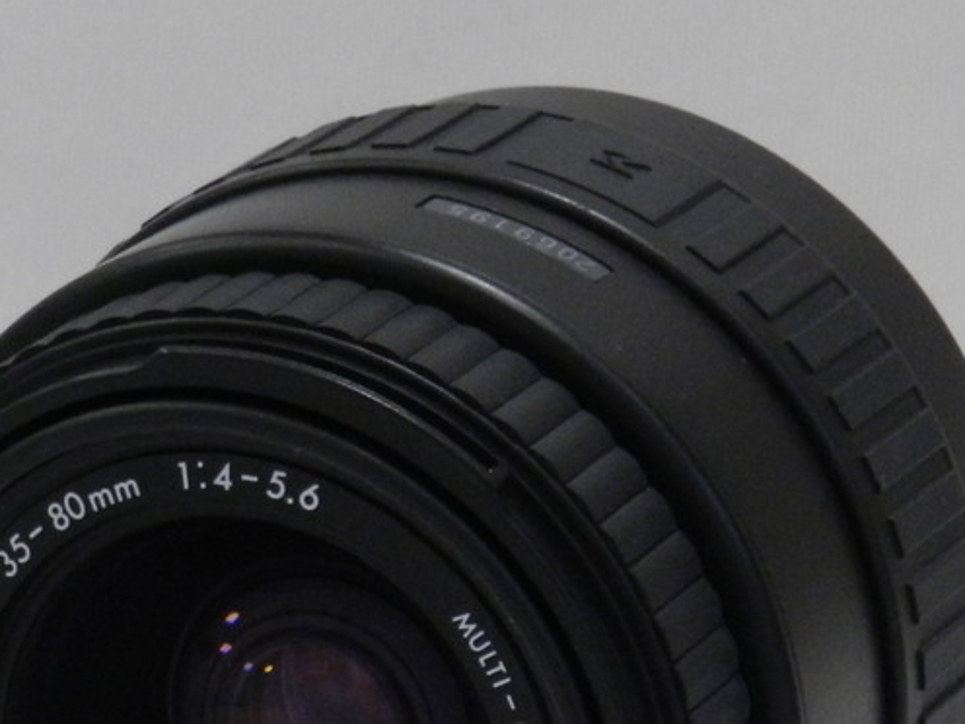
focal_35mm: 278
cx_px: 449
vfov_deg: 5.3
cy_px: 697
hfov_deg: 7.1
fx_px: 7750
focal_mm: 20.5
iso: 800
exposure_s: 1/60
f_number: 4.8
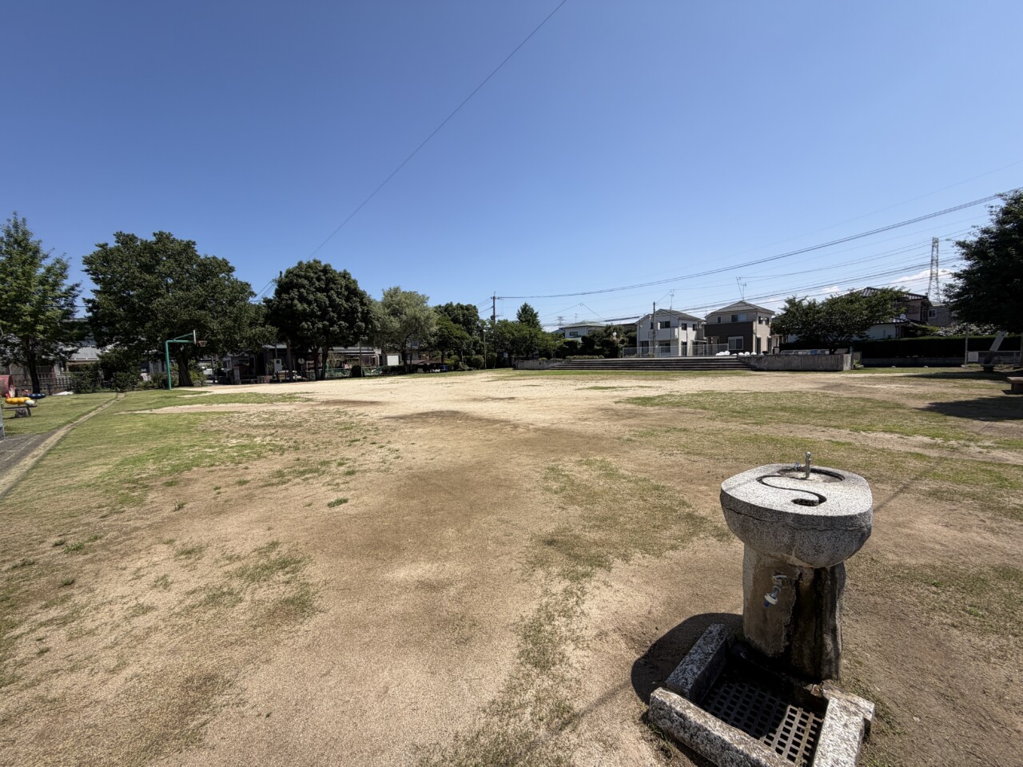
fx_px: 414
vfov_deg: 85.7
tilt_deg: -3.5
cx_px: 512
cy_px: 384
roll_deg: +2.4
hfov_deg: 102.1
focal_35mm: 14
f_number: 2.2
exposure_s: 1/1001
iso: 20
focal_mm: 2.22
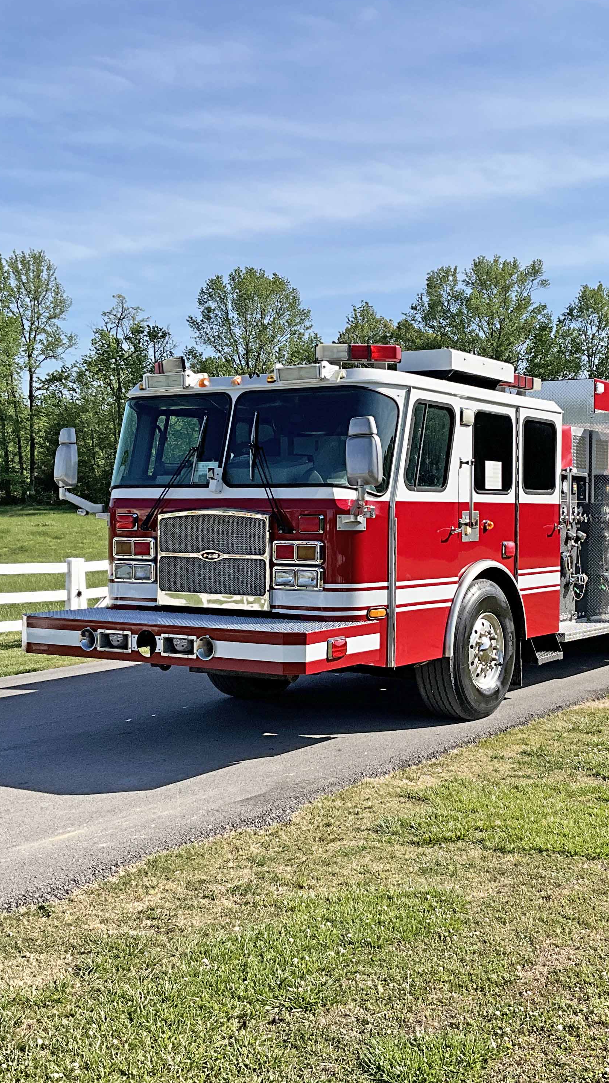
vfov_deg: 47.4
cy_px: 542
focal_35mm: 43
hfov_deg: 27.5
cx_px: 405
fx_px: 1235
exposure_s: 1/2227
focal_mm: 3
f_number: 1.8
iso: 25
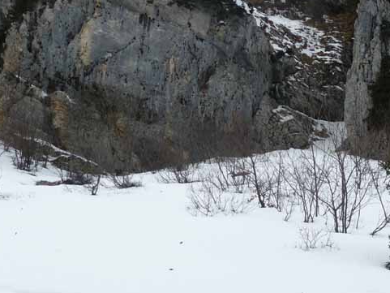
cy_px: 90
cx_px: 248
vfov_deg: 14.9
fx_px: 1116
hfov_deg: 19.8
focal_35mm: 99
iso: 100
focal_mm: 8.5
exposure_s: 1/400
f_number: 4.2
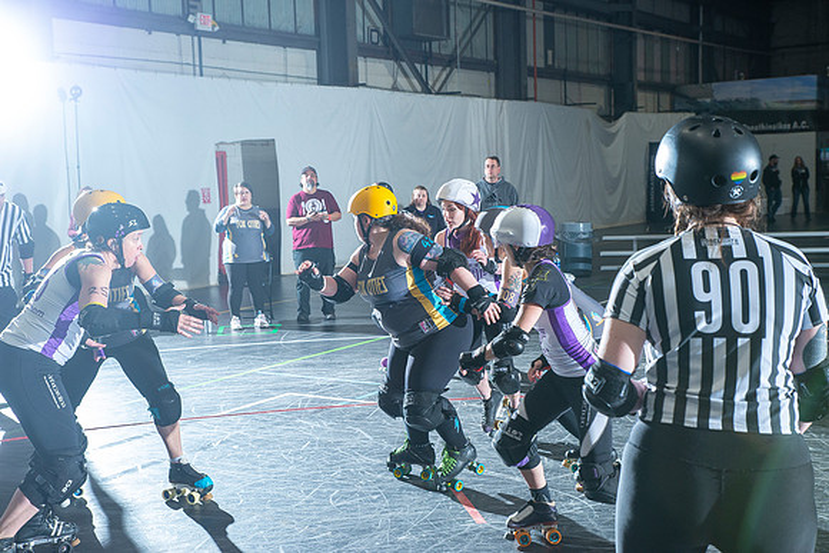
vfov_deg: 28.1
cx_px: 414
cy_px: 276
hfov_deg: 41.1
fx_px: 1106
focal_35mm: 48
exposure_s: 1/160
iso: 800
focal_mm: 48
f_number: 7.1
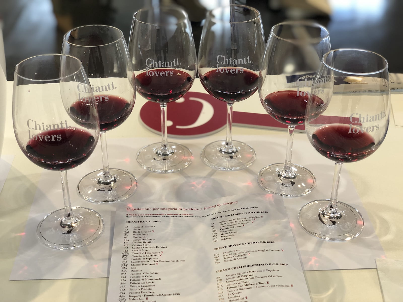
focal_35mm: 52
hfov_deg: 36.8
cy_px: 151
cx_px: 202
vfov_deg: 28.0
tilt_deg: -31.6
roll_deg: +0.3
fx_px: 605
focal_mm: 6
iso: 50
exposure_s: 1/50
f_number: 2.4
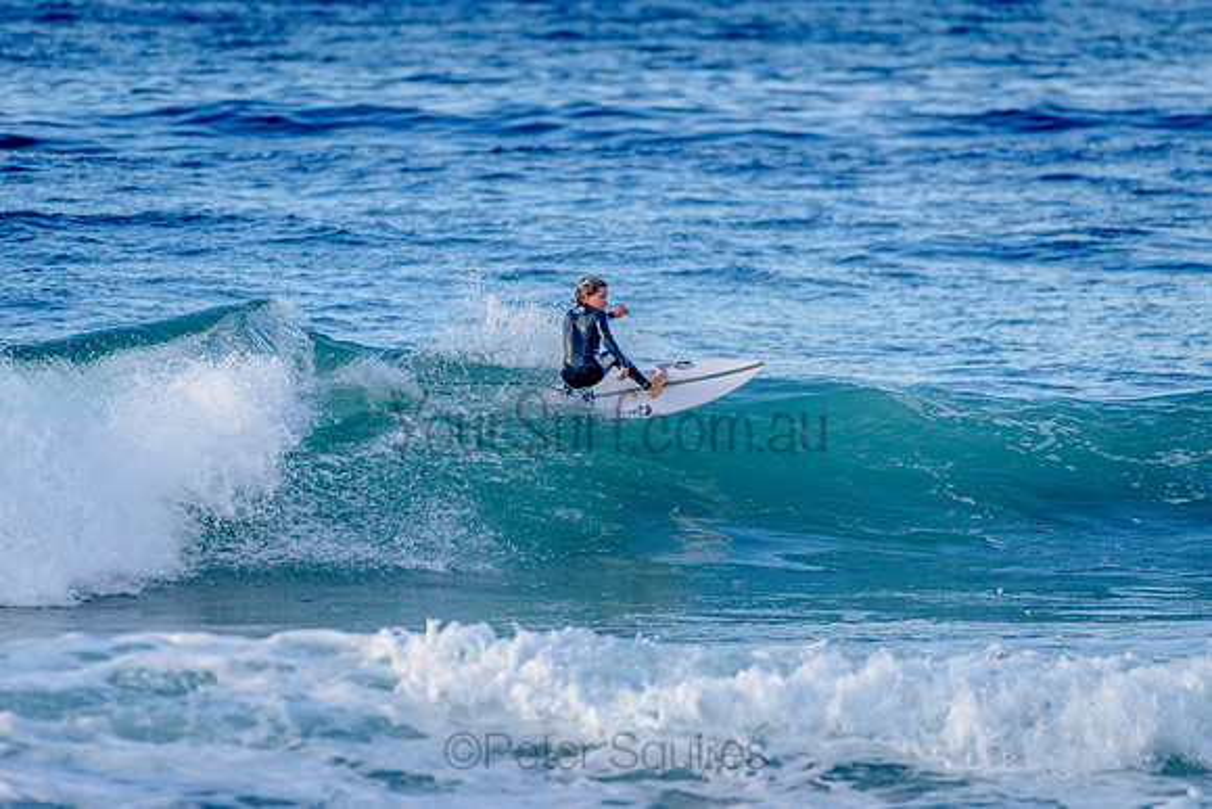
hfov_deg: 3.4
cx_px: 621
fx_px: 20640
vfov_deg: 2.2
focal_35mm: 613
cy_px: 414
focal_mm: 500
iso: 450
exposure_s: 1/1250
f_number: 5.6
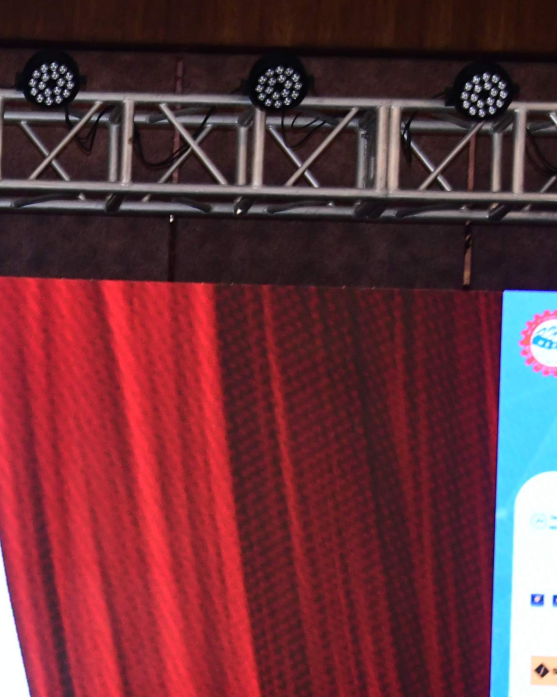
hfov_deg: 8.5
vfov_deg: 10.8
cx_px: -390
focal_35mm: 177
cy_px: 773
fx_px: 3647
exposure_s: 1/60
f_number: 5
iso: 1600
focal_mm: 46
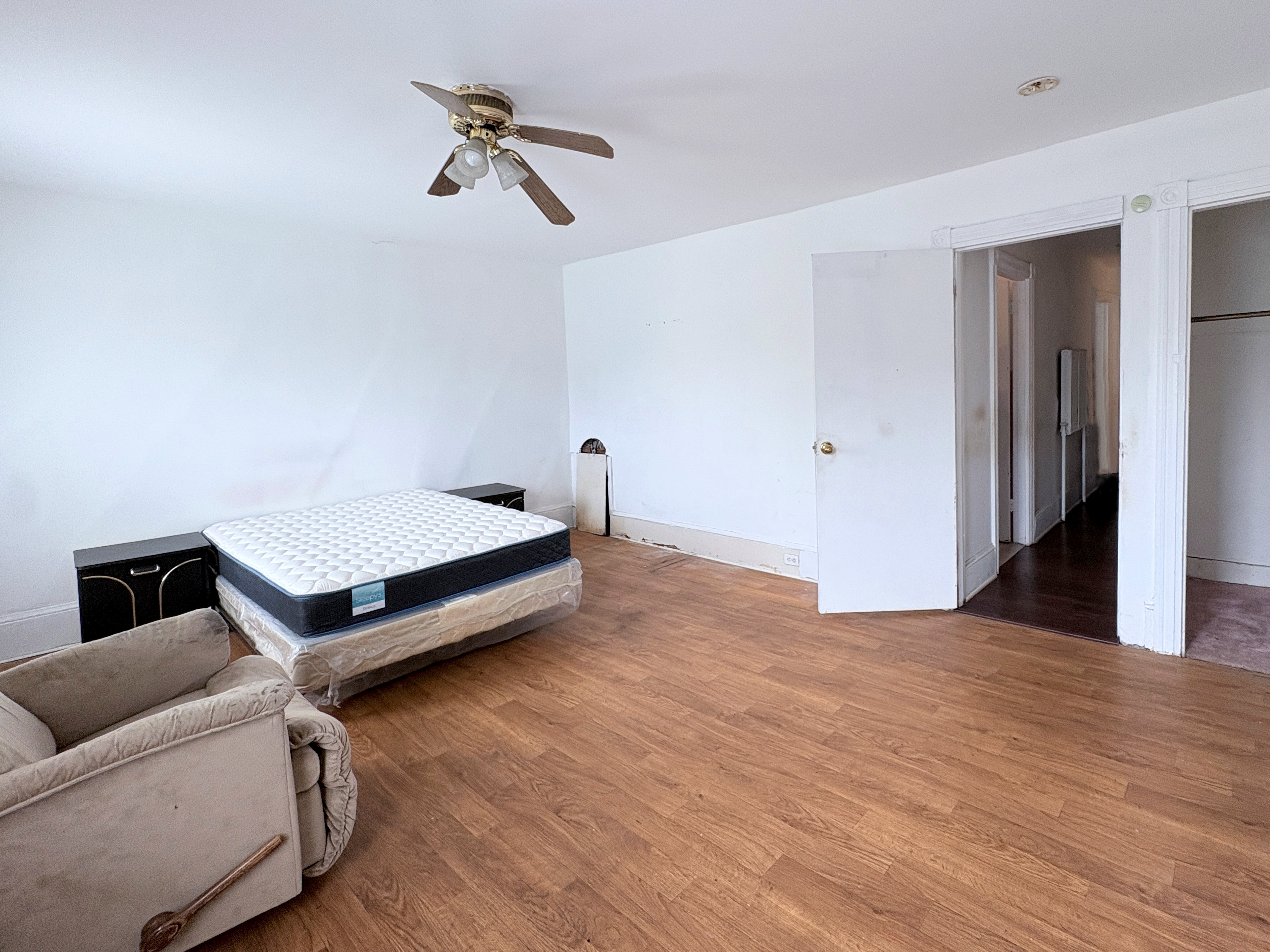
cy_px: 413
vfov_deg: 74.4
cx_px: 711
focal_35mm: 17
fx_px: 624
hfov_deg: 90.6
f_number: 2.2
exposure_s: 1/99
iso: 125
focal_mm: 2.22
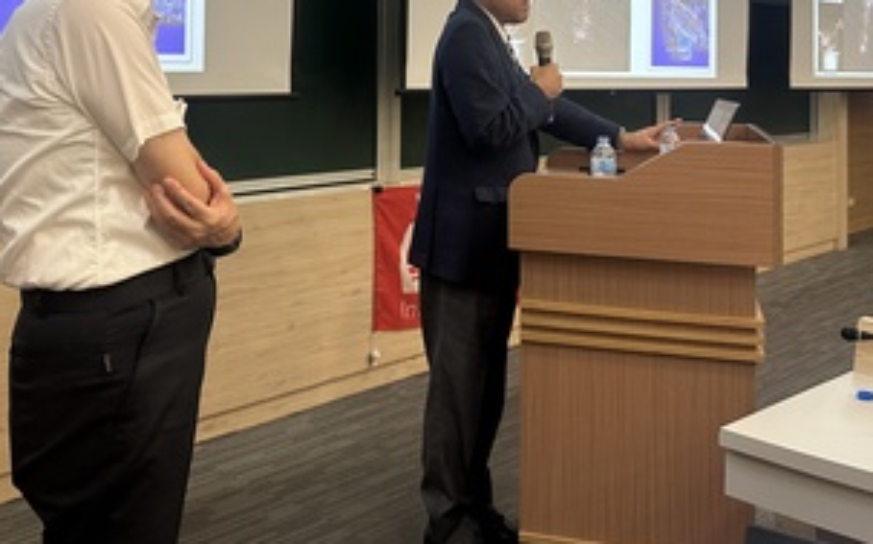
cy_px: 36
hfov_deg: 47.0
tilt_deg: +0.8
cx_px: 366
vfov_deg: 29.0
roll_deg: -0.3
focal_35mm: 42
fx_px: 999
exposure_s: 1/120
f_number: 1.78
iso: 160
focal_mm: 6.86
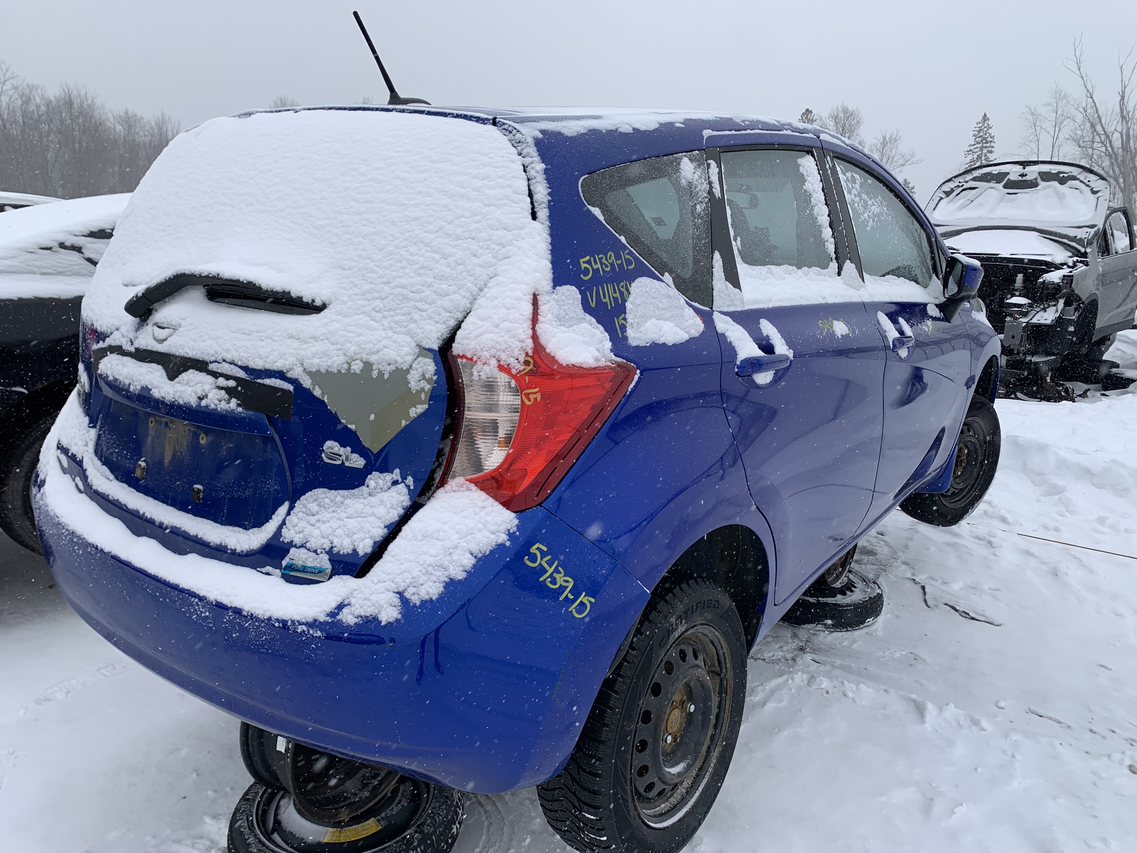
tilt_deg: -9.2
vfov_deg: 53.1
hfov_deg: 67.3
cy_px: 426
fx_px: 854
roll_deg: -0.6
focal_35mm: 26
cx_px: 568
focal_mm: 4.25
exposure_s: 1/829
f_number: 1.8
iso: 25
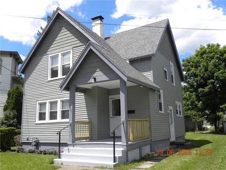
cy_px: 85
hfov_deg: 55.4
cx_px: 113
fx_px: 215
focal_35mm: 33
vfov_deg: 42.9
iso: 64
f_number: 5
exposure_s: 1/243
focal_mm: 5.9
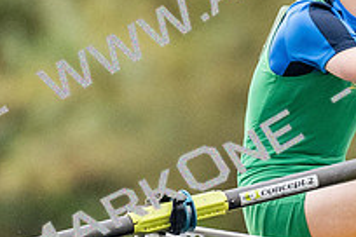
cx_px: 251
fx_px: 25314
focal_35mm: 2560
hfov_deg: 0.8
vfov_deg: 0.5
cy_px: 105
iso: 4500
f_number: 4
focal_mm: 600
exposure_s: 1/2500
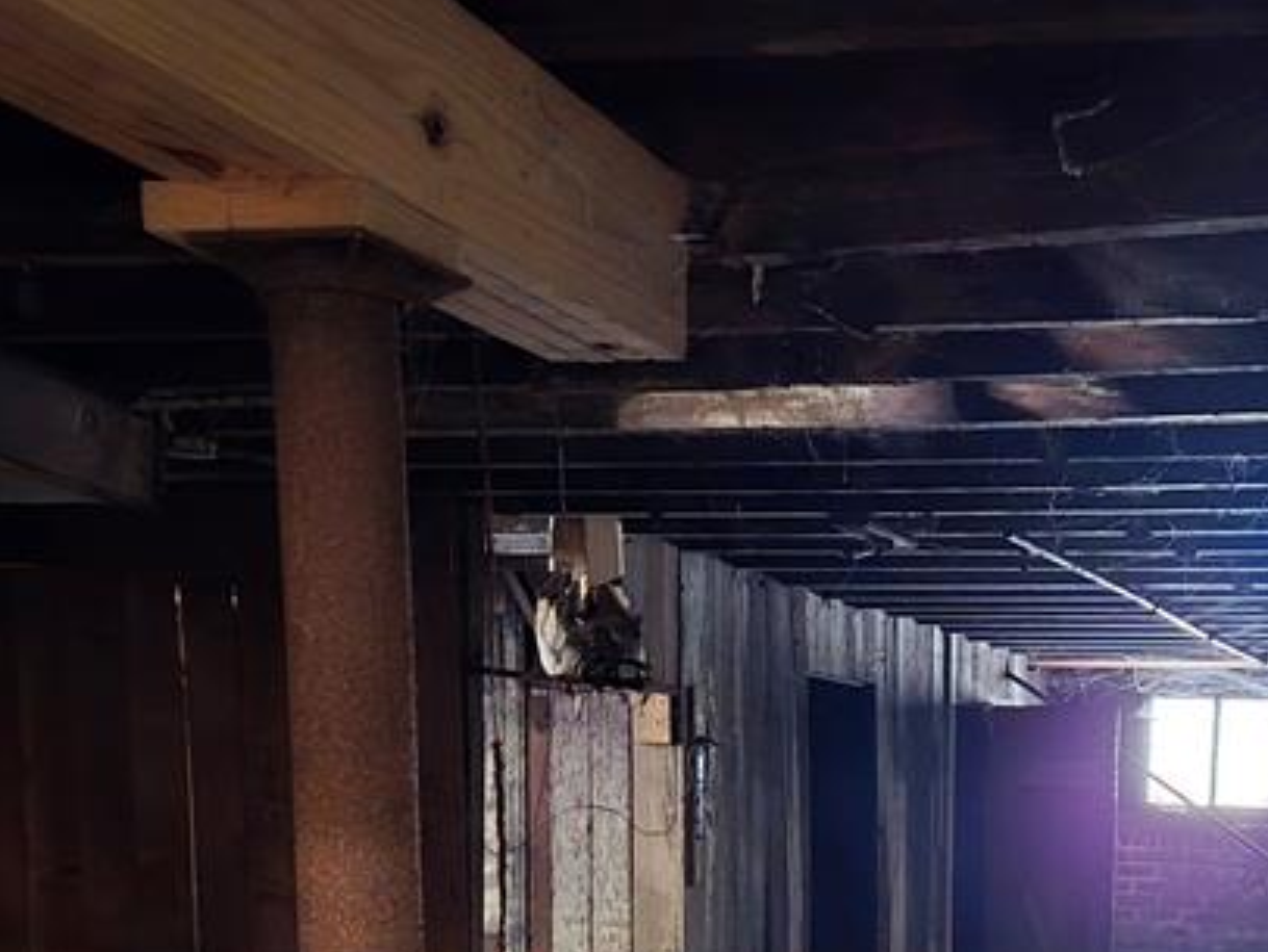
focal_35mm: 58
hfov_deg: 32.6
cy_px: 1096
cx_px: 943
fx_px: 2126
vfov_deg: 23.4
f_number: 1.8
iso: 2500
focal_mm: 5.4
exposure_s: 1/15
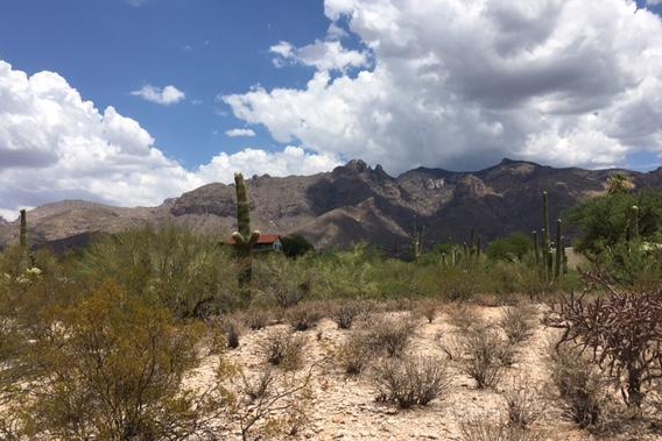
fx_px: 625
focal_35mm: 34
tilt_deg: +2.3
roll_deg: +1.6
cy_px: 244
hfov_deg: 55.8
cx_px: 316
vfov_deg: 38.9
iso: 25
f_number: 2.2
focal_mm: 4.15
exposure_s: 1/2653
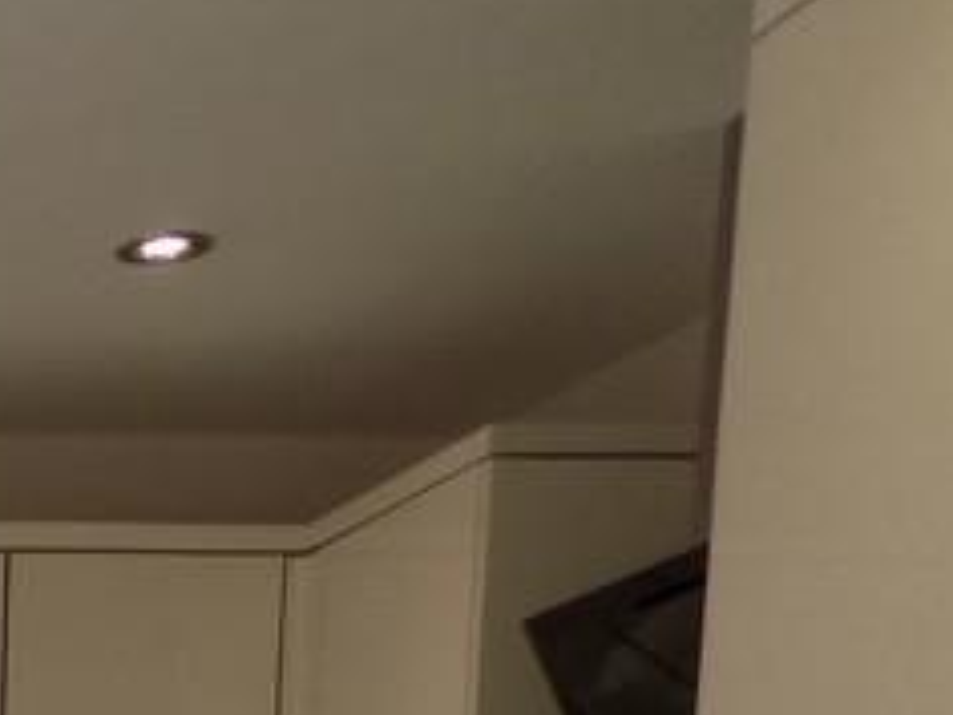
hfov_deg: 15.9
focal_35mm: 100
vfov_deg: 12.6
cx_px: -896
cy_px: 1523
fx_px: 2753
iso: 80
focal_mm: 4
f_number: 3.1
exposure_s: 1/160
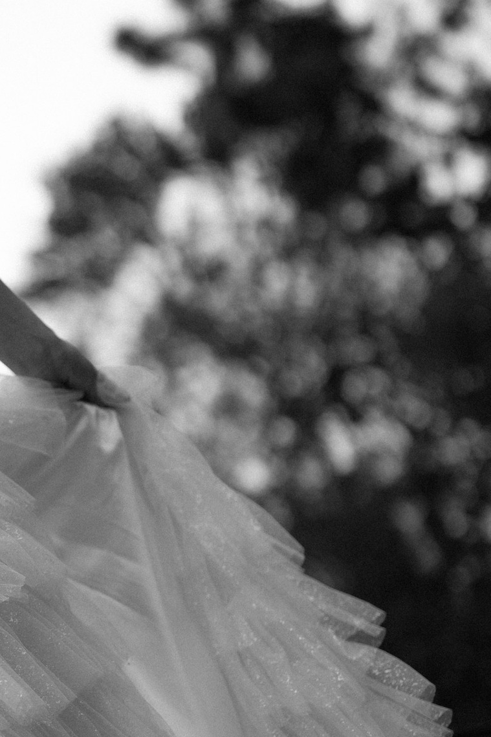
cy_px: 504
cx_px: -166
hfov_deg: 11.3
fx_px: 2415
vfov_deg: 17.3
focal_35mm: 118
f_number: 1.2
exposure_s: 1/8000
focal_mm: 35
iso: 125
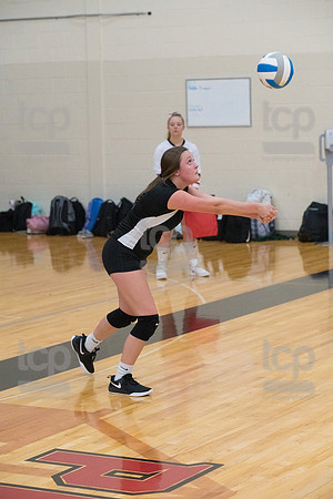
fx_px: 1457
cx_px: 166
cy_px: 250
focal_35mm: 105
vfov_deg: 19.5
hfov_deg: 13.0
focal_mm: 105
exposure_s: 1/1000
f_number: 4.5
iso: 6400
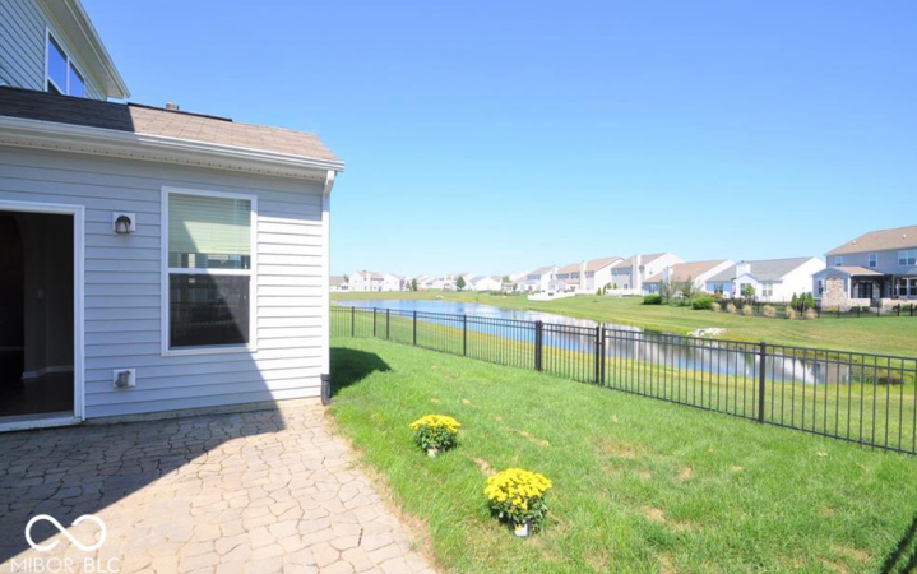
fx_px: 400
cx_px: 463
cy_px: 279
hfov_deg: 97.8
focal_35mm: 16
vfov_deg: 71.3
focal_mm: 10
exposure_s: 1/400
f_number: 10
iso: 200
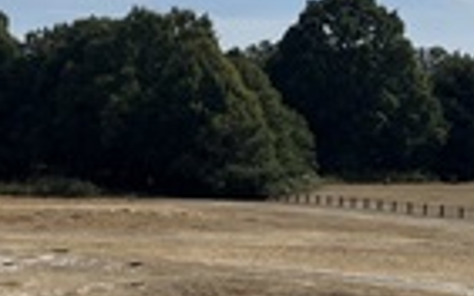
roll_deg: -0.7
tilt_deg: -1.2
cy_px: 113
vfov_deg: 13.3
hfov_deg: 20.2
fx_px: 1265
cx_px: -54
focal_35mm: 98
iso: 50
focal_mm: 5.1
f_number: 1.6
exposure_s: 1/6897
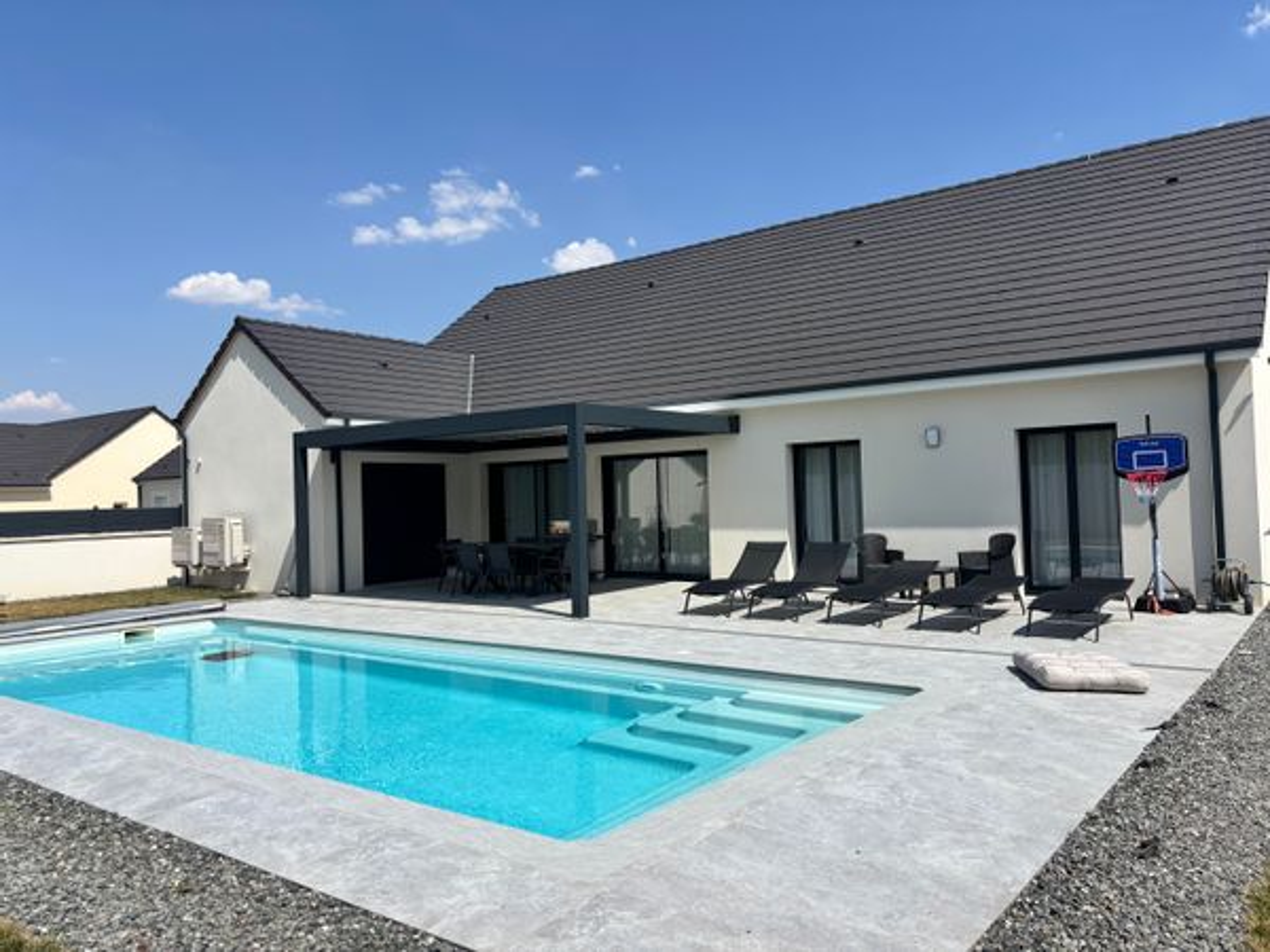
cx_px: 635
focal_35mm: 26
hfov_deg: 67.3
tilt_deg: -0.8
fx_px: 954
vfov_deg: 53.1
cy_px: 476
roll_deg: +0.7
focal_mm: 5.96
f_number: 1.6
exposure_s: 1/5618
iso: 50
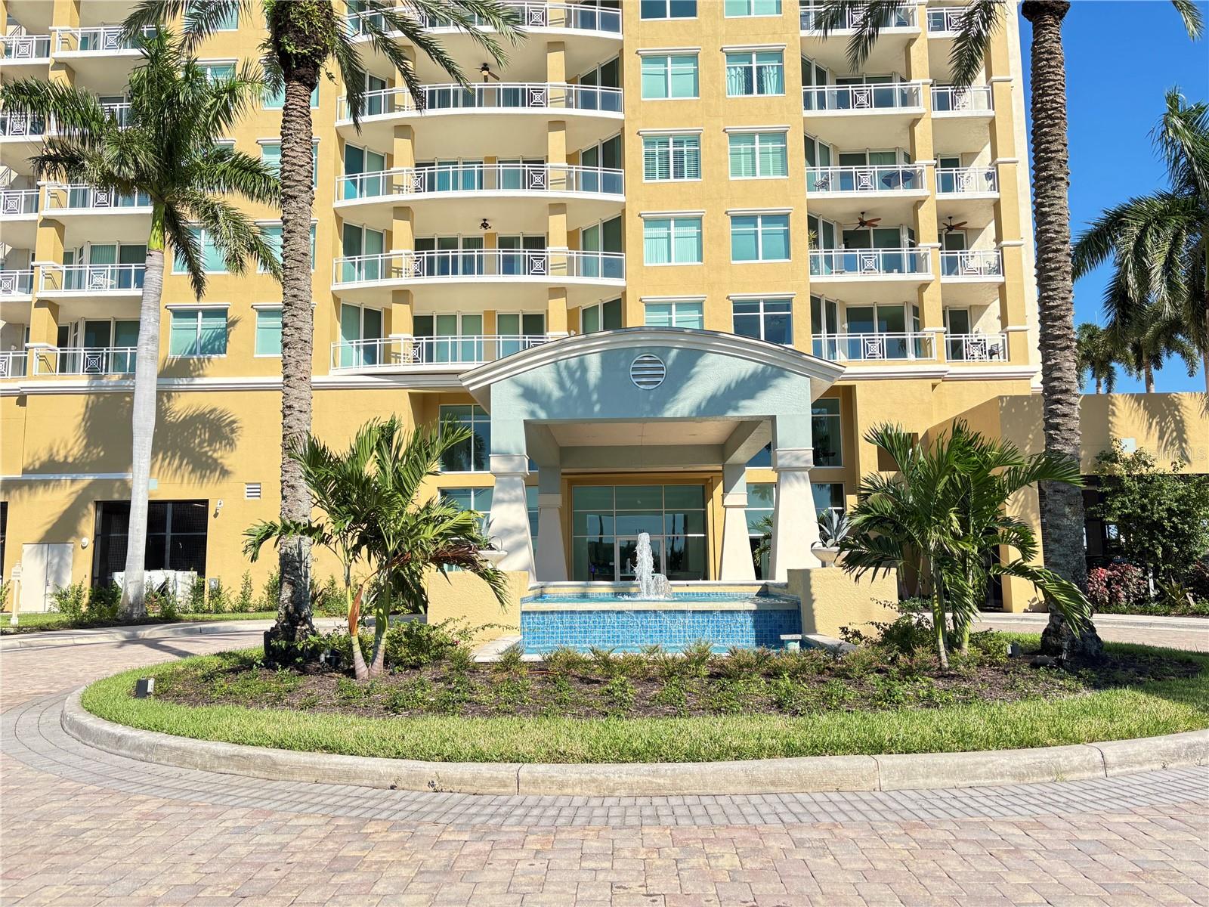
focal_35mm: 26
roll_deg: +0.3
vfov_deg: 53.1
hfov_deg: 67.3
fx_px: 908
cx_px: 604
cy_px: 454
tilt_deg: +7.3
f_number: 1.6
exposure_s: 1/970
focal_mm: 5.96
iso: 50
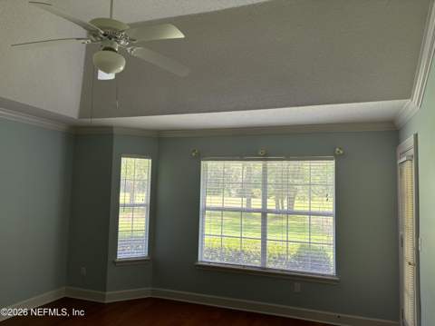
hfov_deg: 67.4
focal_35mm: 26
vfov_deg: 53.0
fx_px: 326
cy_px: 163
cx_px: 218
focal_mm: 5.96
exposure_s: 1/121
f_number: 1.6
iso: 64
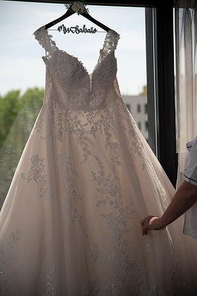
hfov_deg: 19.4
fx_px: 576
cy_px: 148
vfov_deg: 28.9
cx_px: 98
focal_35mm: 70
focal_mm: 70
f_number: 2.8
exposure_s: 1/3200
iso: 400
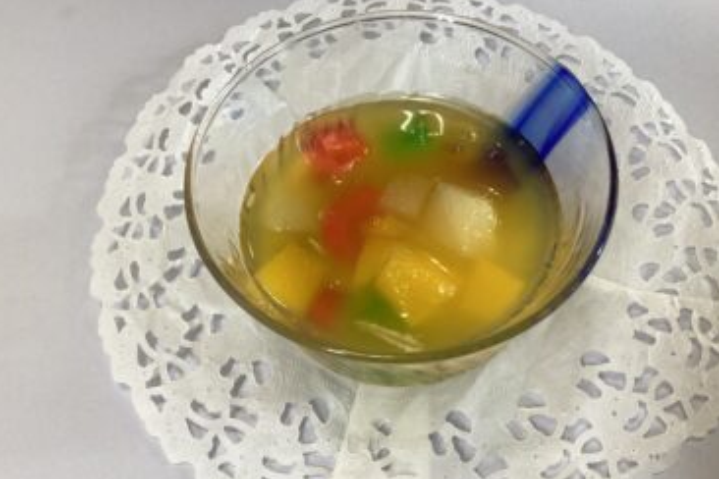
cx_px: 357
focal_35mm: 33
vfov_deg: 40.0
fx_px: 659
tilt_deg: -57.9
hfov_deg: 57.2
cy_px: 239
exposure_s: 1/60
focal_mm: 3.3
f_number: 2.4
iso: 80
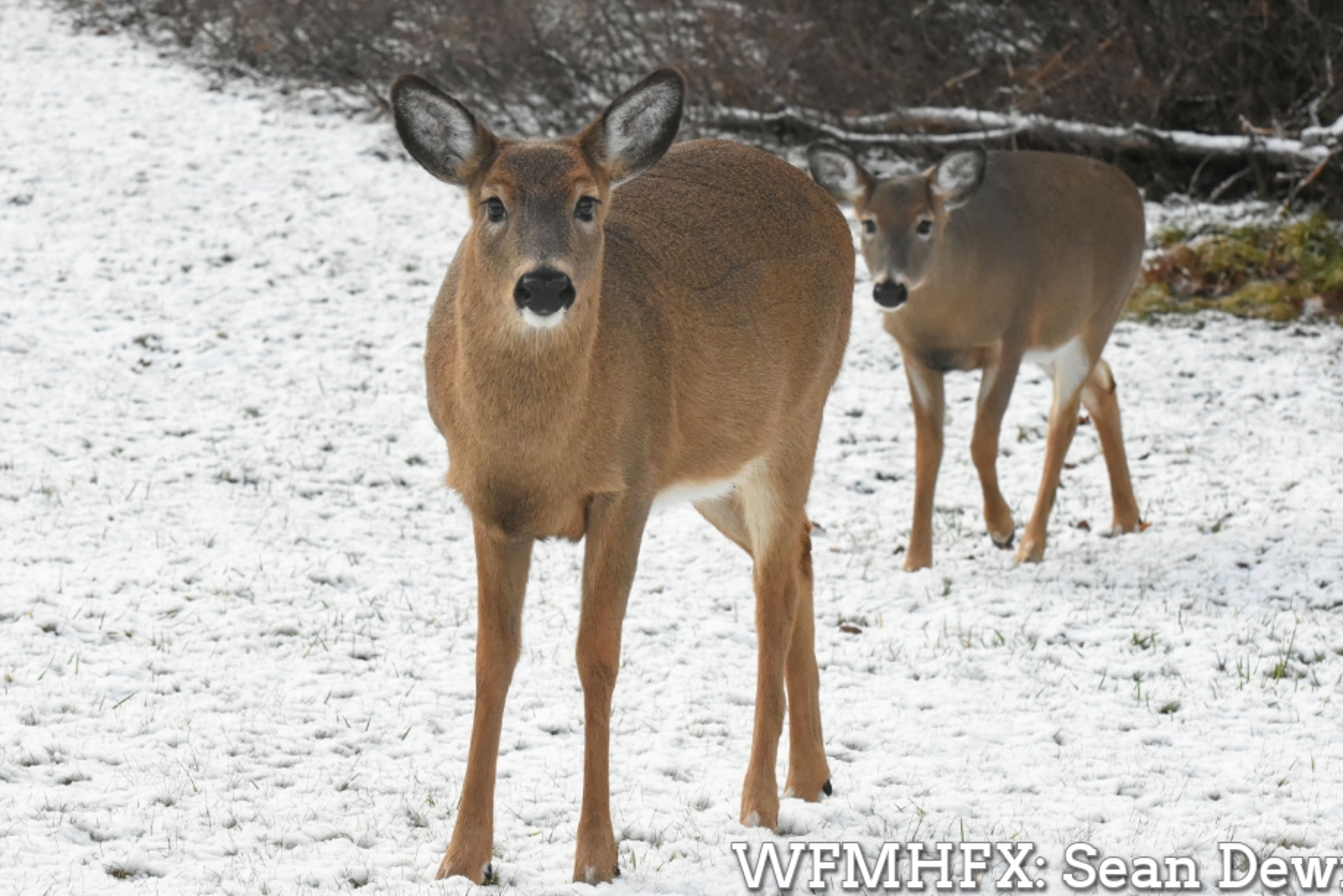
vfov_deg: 8.9
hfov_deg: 13.3
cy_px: 408
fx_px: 5747
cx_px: 671
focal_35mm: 154
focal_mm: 92
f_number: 8
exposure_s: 1/1250
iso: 2500
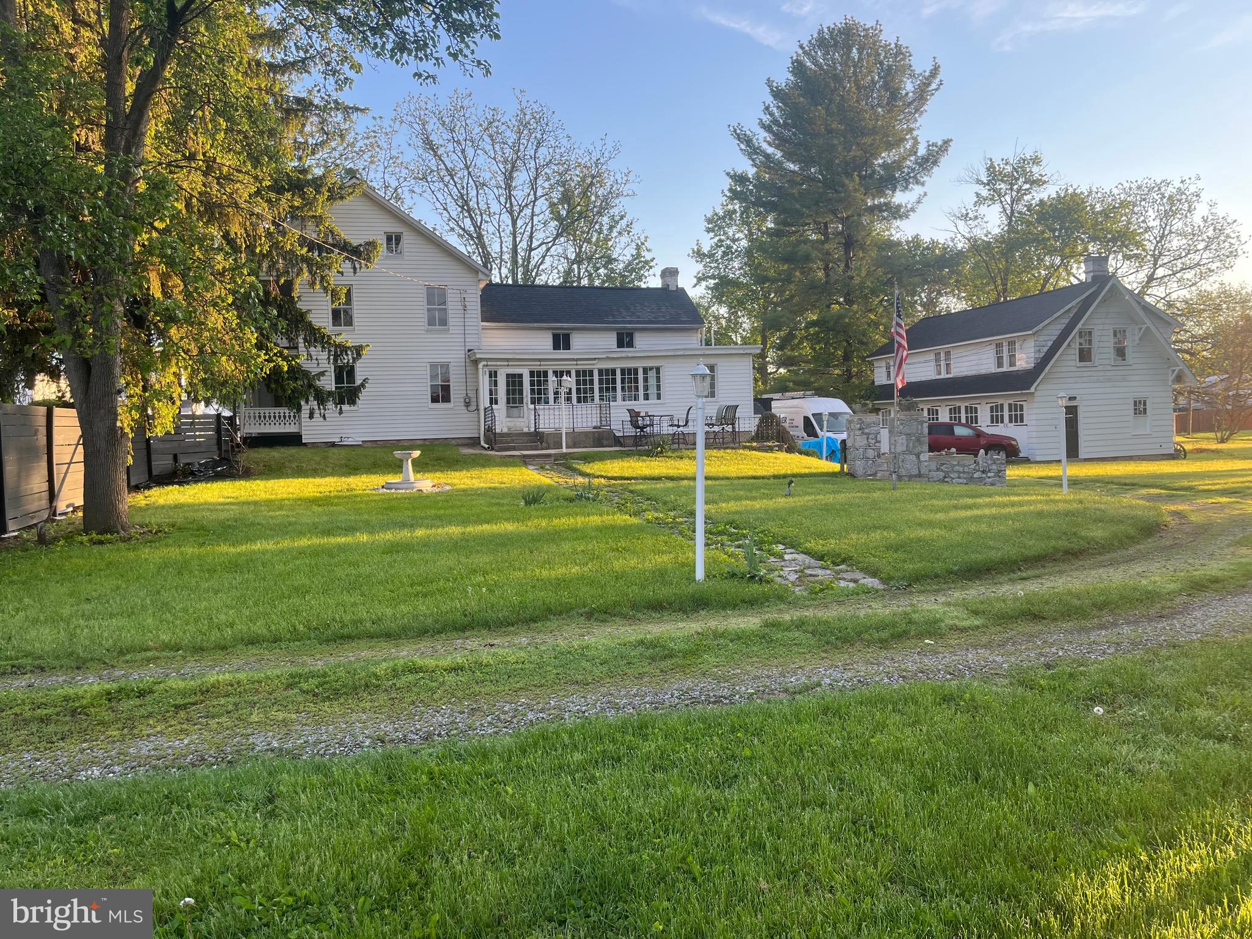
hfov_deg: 67.3
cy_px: 470
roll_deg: +0.7
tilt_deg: -3.7
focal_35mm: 26
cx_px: 626
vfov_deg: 53.1
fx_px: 940
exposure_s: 1/335
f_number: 1.6
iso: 50
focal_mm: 5.1
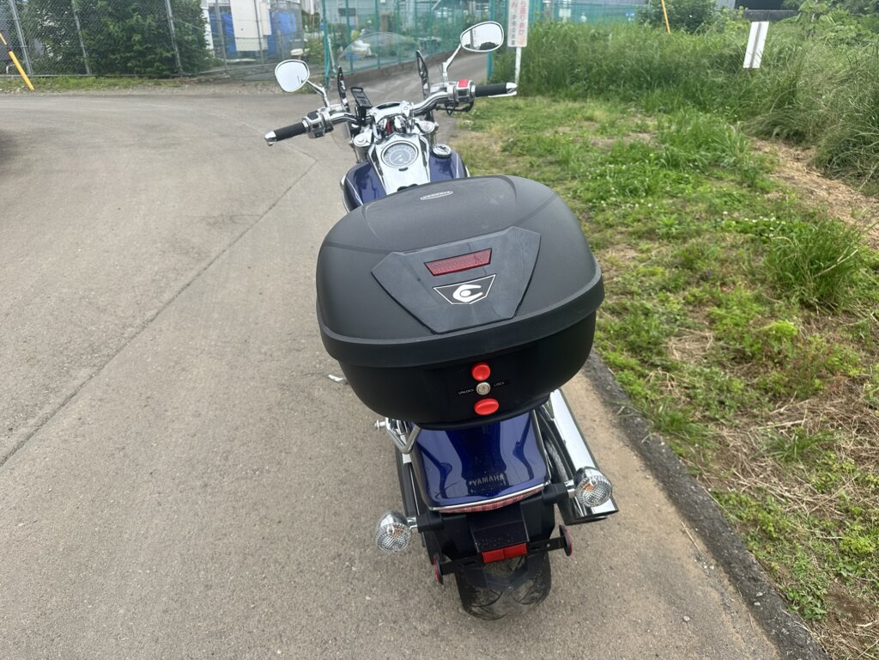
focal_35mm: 24
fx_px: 609
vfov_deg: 56.8
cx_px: 440
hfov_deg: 71.6
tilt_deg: -26.0
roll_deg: -0.1
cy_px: 330
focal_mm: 6.86
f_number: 1.78
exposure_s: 1/541
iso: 80
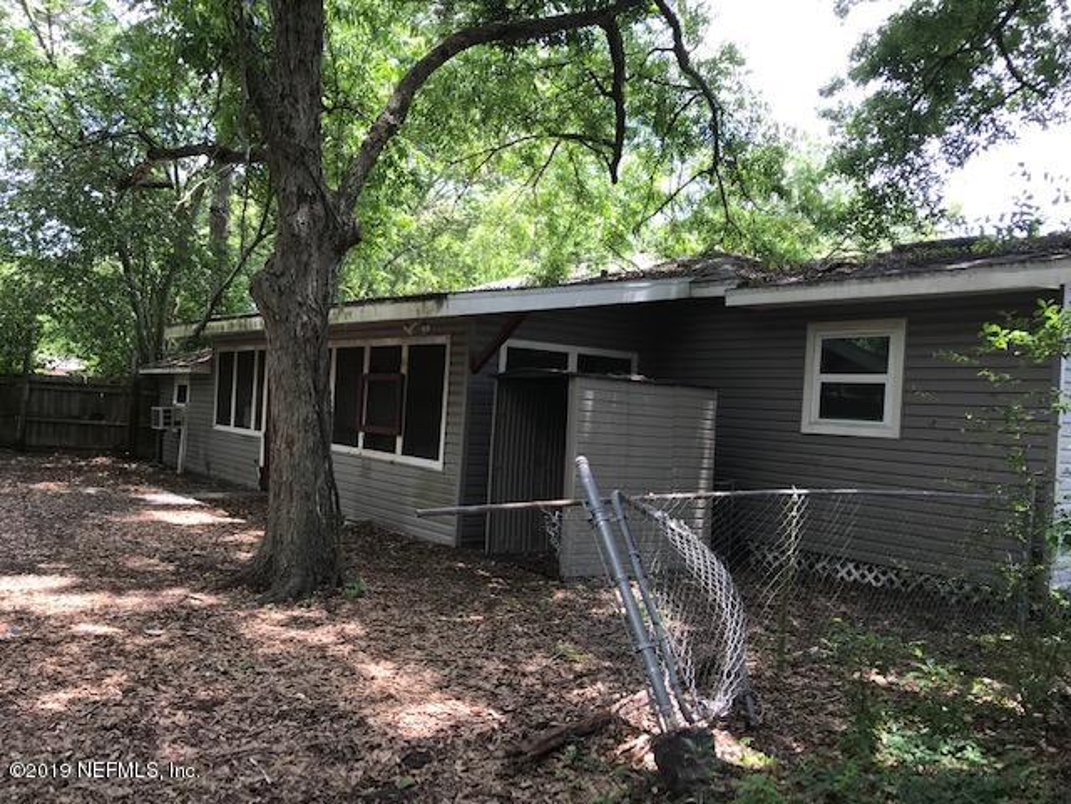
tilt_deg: -0.7
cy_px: 402
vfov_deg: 49.7
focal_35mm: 28
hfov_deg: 63.4
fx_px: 866
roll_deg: -1.8
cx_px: 536
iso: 20
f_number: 1.8
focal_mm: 3.99
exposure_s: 1/214
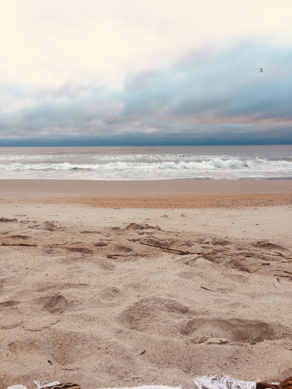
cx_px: 146
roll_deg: +1.0
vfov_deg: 61.7
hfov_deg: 48.2
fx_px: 326
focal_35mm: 29
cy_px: 194
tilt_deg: -4.2
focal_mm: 4.15
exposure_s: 1/120
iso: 25
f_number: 2.2
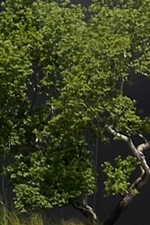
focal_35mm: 275
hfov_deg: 4.8
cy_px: 392
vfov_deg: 7.3
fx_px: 1719
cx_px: -234
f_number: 1.78
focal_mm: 6.86
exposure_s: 1/9804
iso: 64
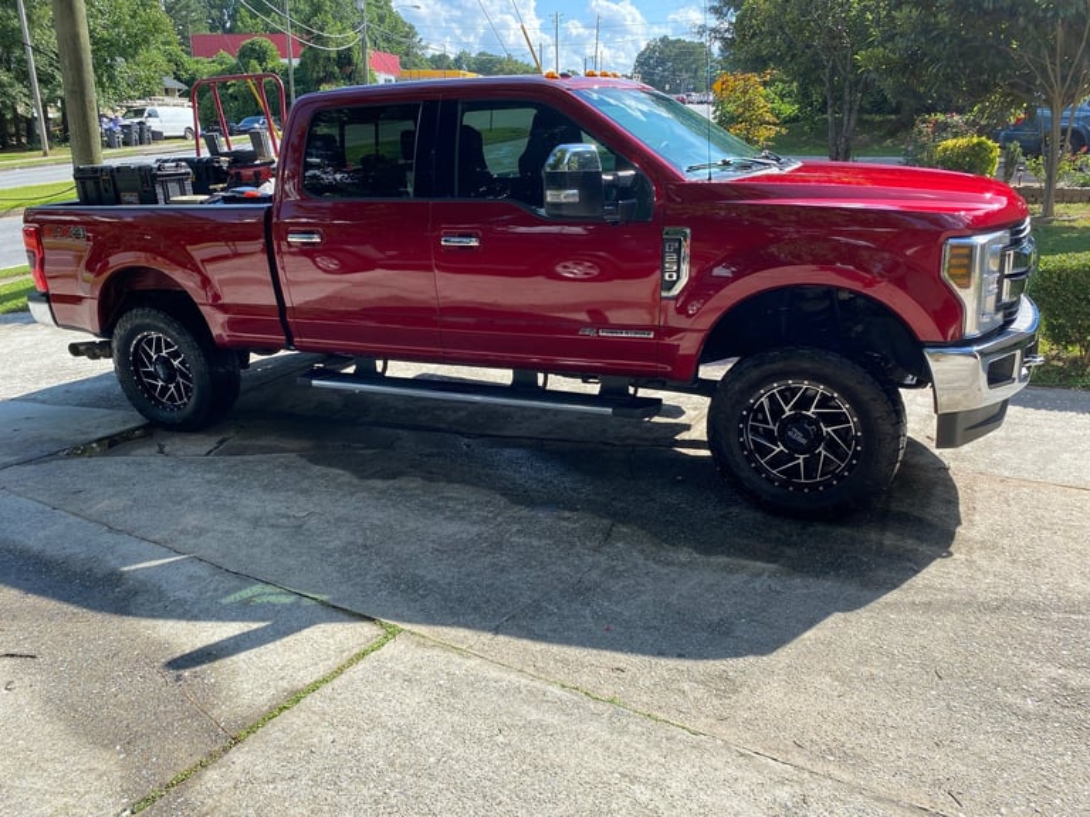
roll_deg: -1.4
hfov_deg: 67.3
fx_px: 819
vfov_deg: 53.1
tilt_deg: -18.5
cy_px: 408
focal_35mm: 26
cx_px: 545
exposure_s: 1/927
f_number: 1.8
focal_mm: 4.25
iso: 32
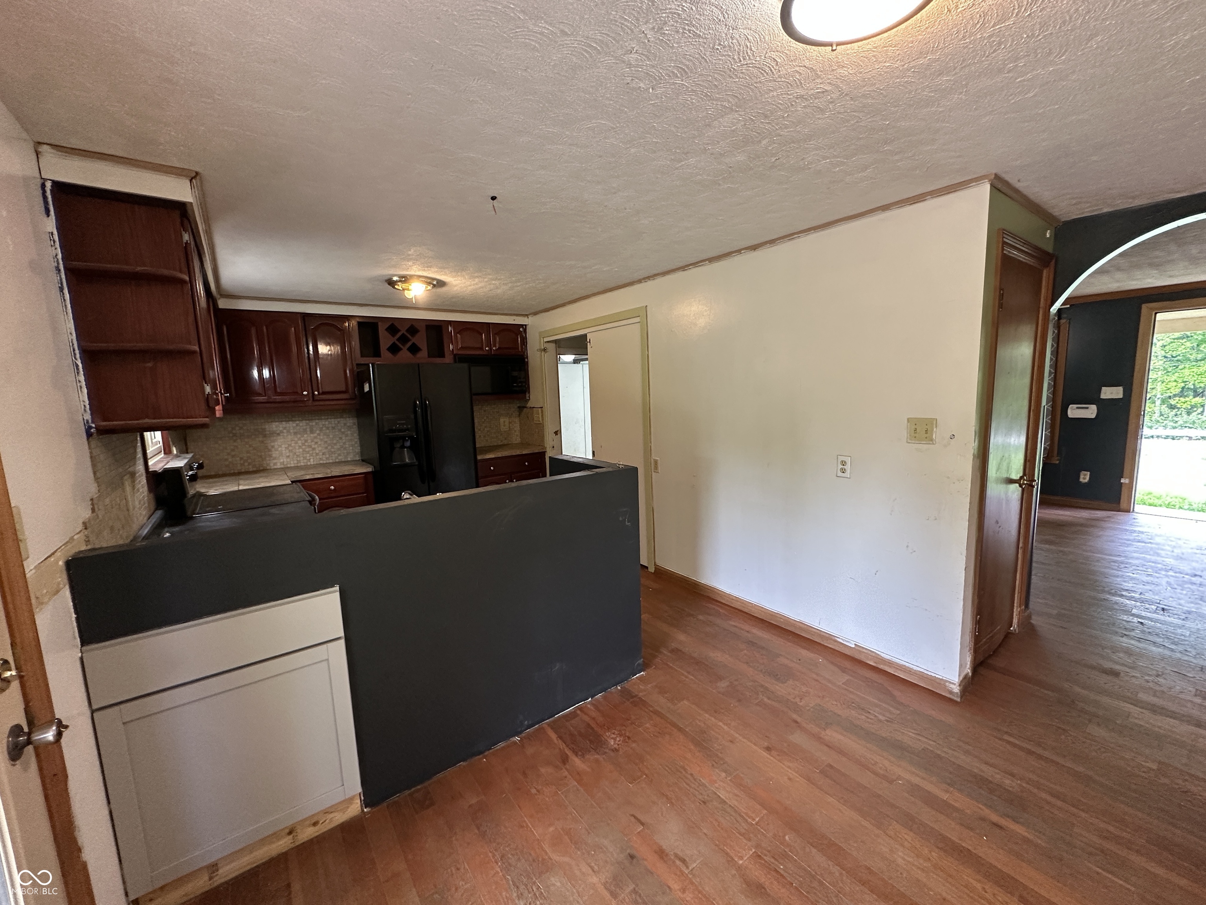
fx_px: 488
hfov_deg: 102.1
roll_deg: +1.5
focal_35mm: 14
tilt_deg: -7.6
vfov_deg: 85.7
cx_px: 603
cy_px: 452
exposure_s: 1/60
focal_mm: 2.22
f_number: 2.2
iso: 250
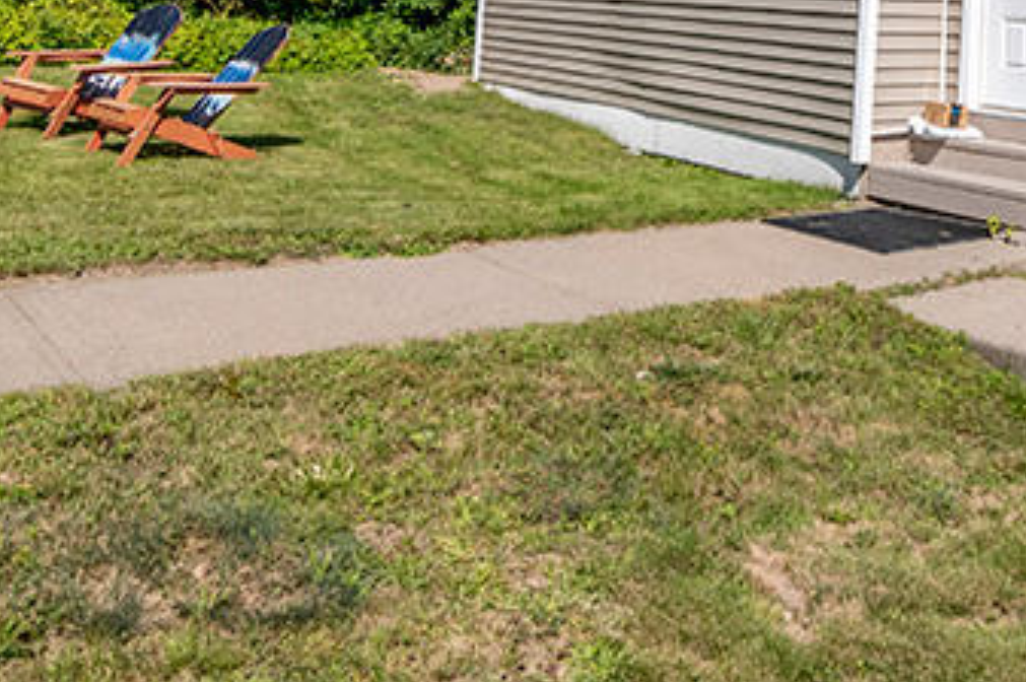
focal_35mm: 39
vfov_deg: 30.2
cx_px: 938
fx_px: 1116
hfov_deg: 44.6
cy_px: -81
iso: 125
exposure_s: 1/1250
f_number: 7.1
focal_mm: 11
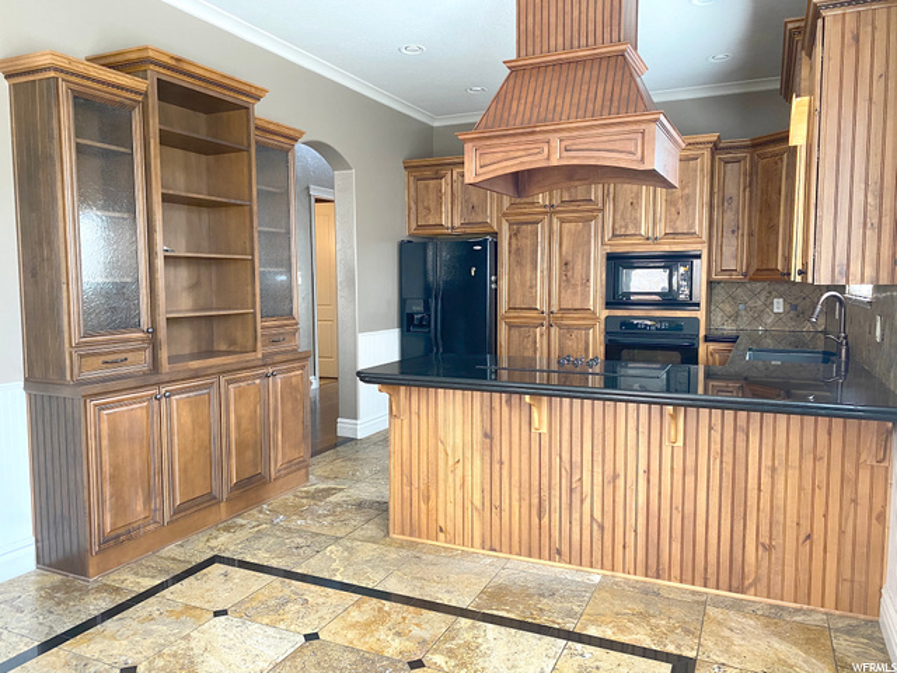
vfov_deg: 53.1
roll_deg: -0.5
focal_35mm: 26
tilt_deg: -4.8
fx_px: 674
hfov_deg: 67.3
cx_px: 448
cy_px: 336
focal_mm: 4.25
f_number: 1.8
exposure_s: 1/60
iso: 250
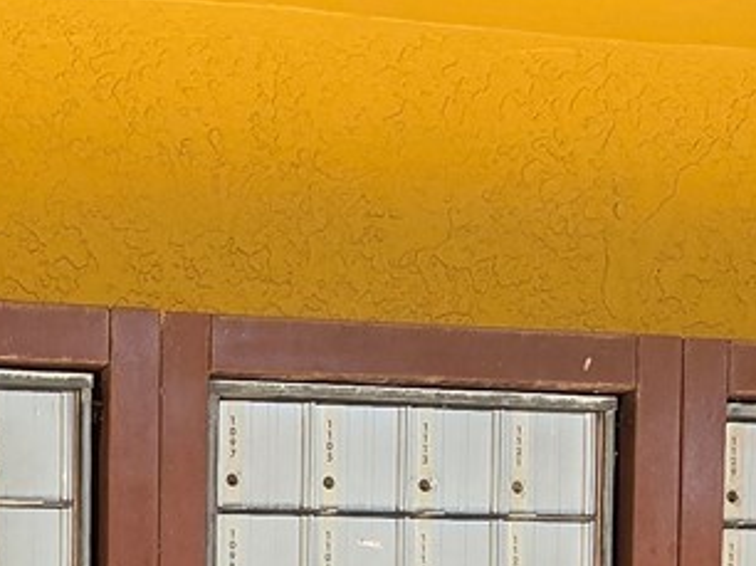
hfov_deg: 24.4
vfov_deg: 19.6
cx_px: -269
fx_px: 1484
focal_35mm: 68
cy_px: 771
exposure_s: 1/229
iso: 50
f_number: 2.2
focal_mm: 2.2
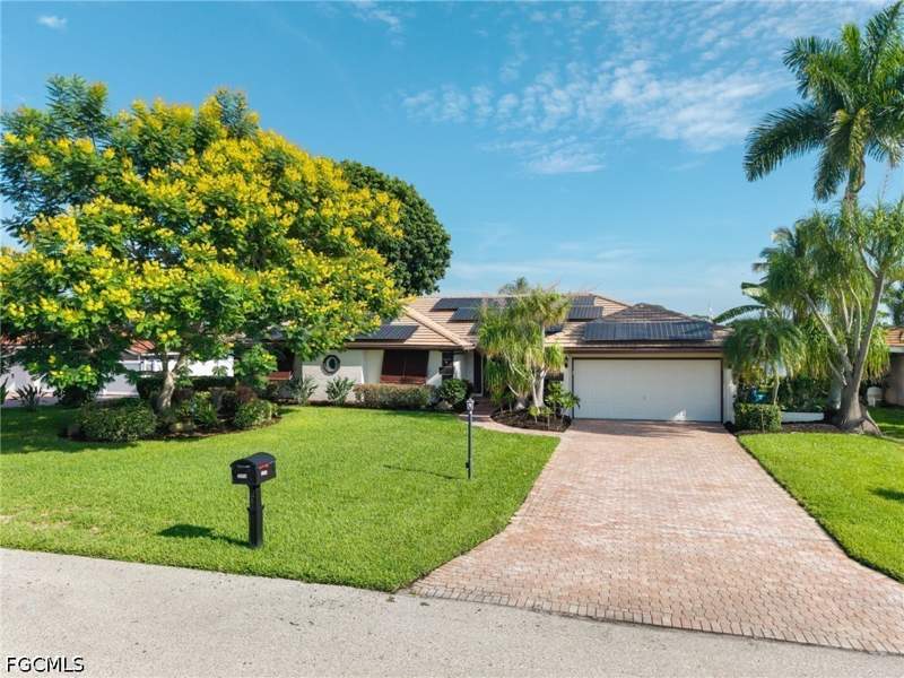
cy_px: 339
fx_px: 627
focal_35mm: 24
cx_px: 452
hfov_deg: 71.6
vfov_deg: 56.8
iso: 100
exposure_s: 1/320
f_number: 1.8
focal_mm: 8.67
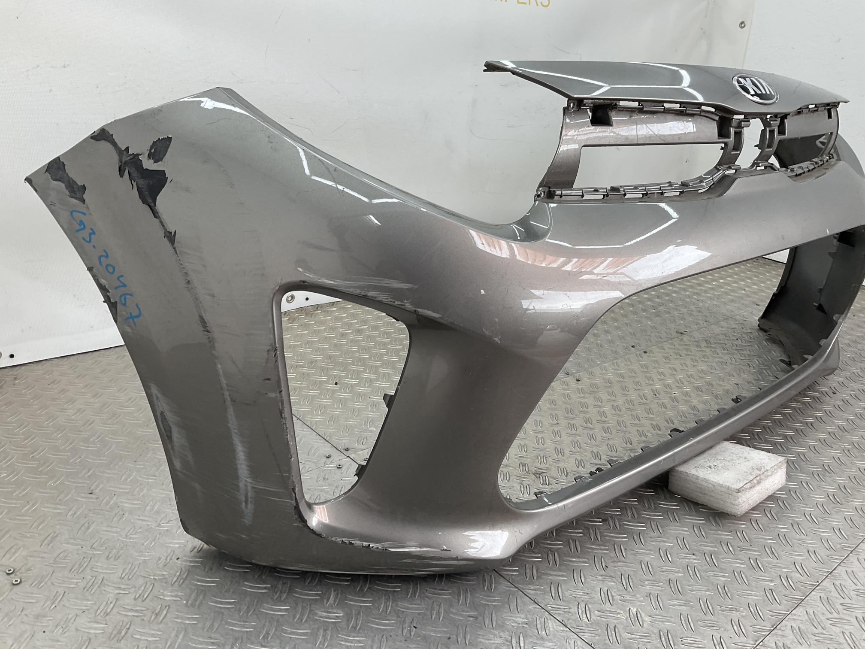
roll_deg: -7.2
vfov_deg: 48.2
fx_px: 725
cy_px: 324
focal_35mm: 29
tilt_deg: -21.9
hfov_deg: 61.7
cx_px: 432
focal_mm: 3
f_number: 1.8
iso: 20
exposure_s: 1/120
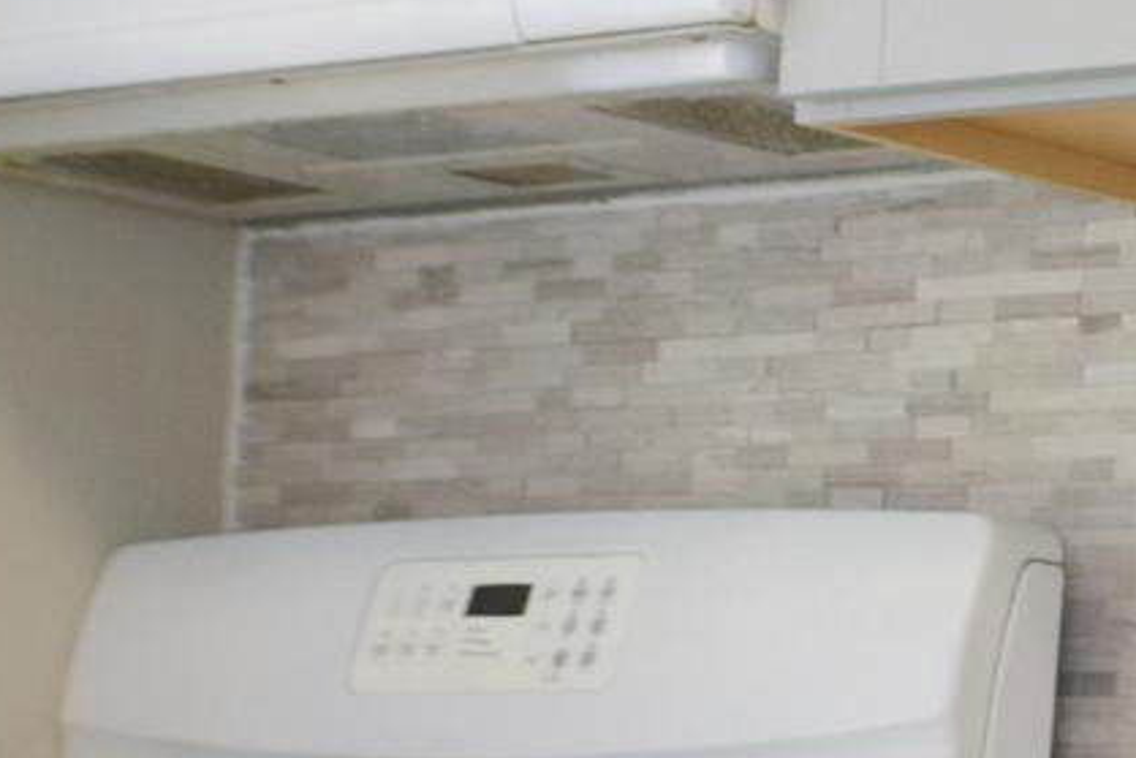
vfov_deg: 7.2
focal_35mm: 191
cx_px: 1834
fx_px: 6029
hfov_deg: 10.3
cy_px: 594
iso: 1000
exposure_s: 1/60
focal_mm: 26
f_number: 4.2
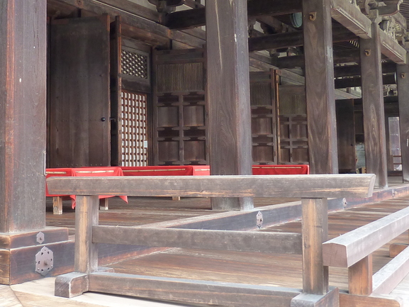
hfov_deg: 36.2
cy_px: 101
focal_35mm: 52
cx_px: 120
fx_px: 615
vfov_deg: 27.9
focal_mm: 4.1
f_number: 3.3
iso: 125
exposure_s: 1/50
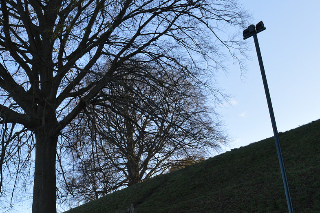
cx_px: 29
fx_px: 488
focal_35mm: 55
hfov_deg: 34.2
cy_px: 60
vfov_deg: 24.4
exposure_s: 1/125
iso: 200
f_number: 11
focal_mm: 18
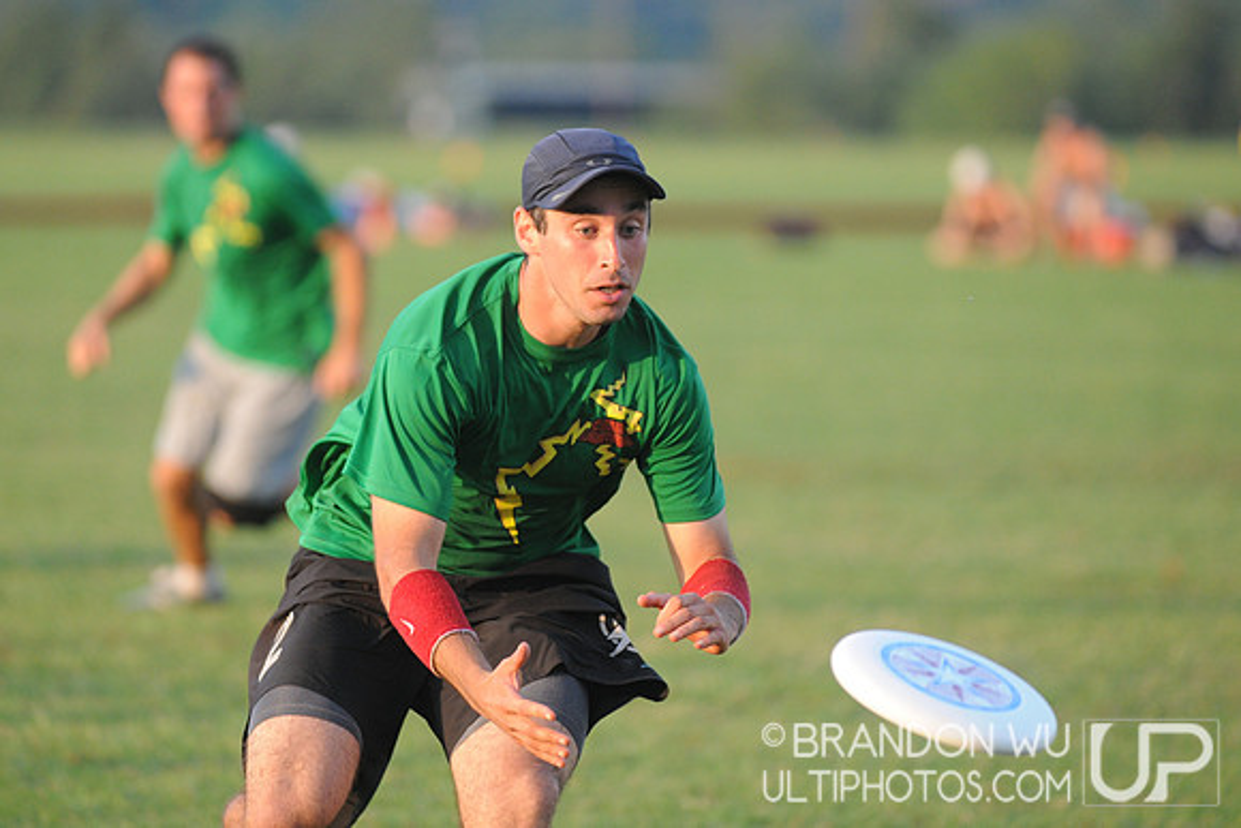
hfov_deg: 7.8
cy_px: 414
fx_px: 9051
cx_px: 620
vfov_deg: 5.2
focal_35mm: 262
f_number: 2.8
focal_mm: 175
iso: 640
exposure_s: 1/1250
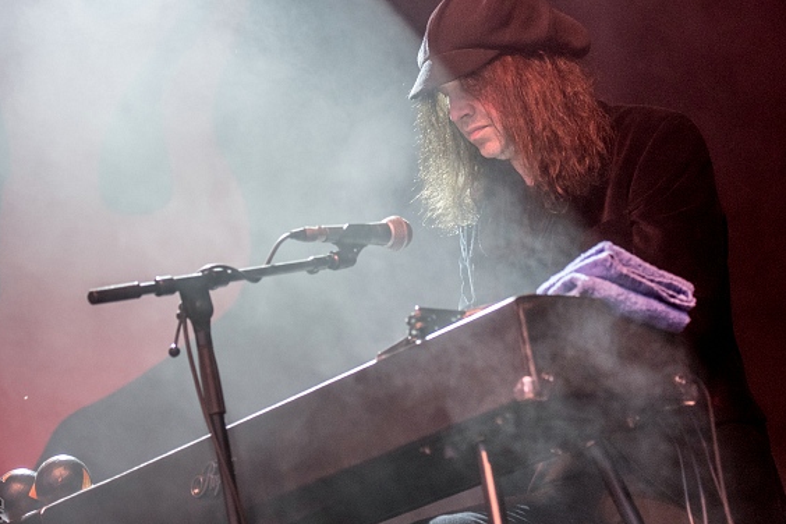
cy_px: 201
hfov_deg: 15.3
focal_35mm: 134
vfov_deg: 10.2
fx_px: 2925
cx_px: 465
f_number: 2.8
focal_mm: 70
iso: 1600
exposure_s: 1/160
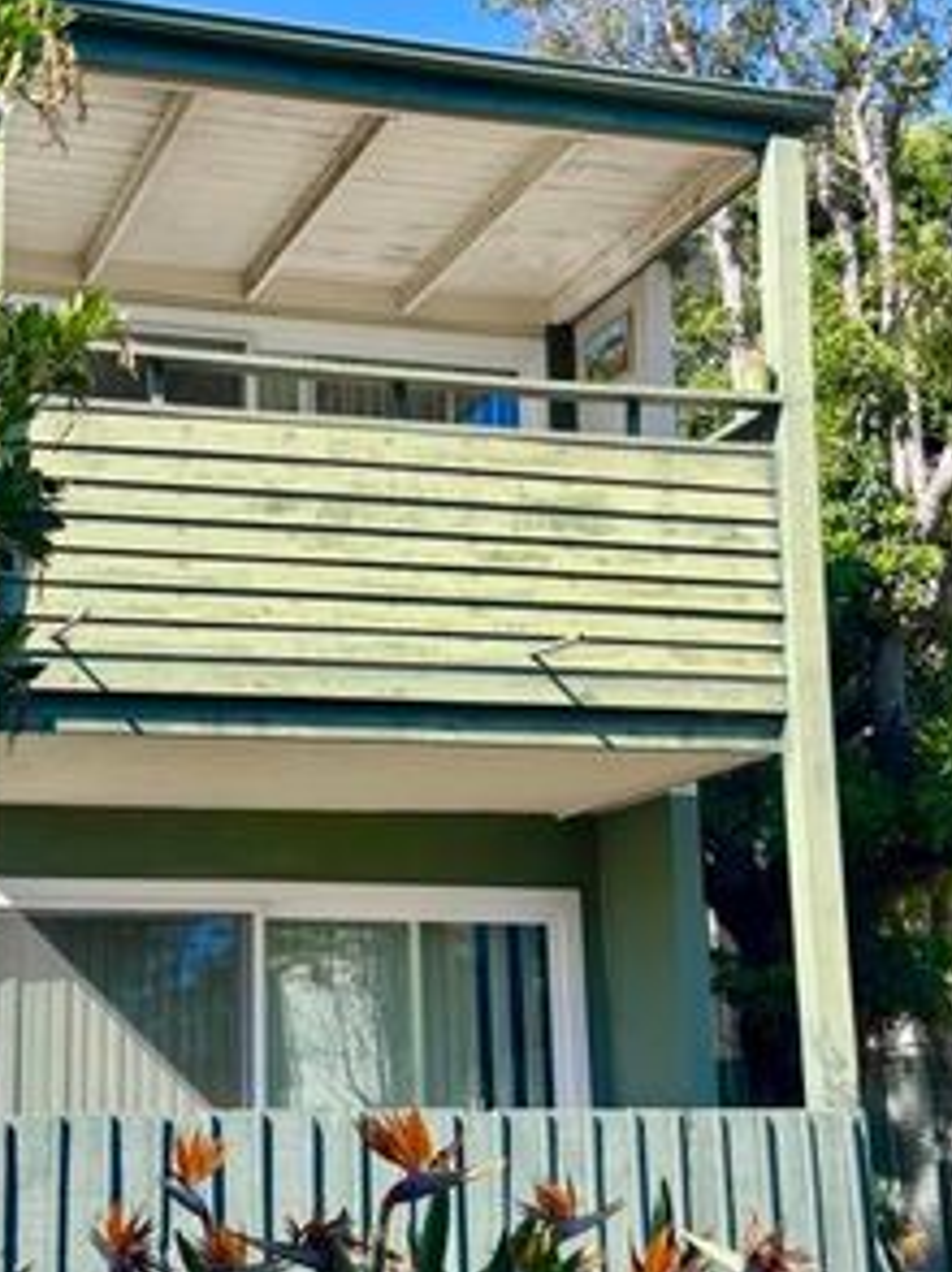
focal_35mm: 59
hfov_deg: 24.5
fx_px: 2167
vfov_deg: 32.7
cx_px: 255
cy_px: 586
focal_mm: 5.96
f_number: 1.6
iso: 50
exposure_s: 1/1437
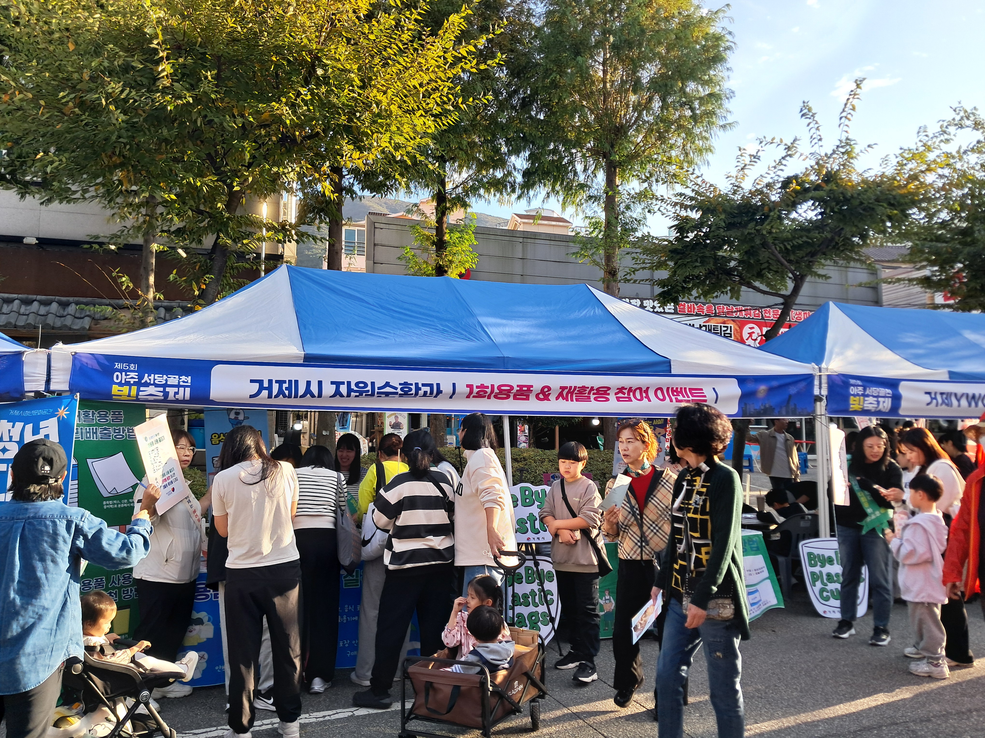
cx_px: 492
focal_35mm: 27
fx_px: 768
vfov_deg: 51.4
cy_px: 369
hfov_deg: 65.3
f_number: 1.8
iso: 50
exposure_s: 1/213
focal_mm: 4
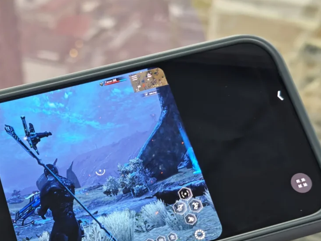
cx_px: 89
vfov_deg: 18.7
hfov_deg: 24.8
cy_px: 186
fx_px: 723
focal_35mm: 78
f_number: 1.6
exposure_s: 1/50
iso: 125
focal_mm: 5.4
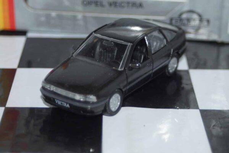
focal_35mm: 120
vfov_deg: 11.4
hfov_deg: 17.1
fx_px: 763
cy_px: 76
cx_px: 114
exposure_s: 1/60
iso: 200
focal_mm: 80
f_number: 5.6
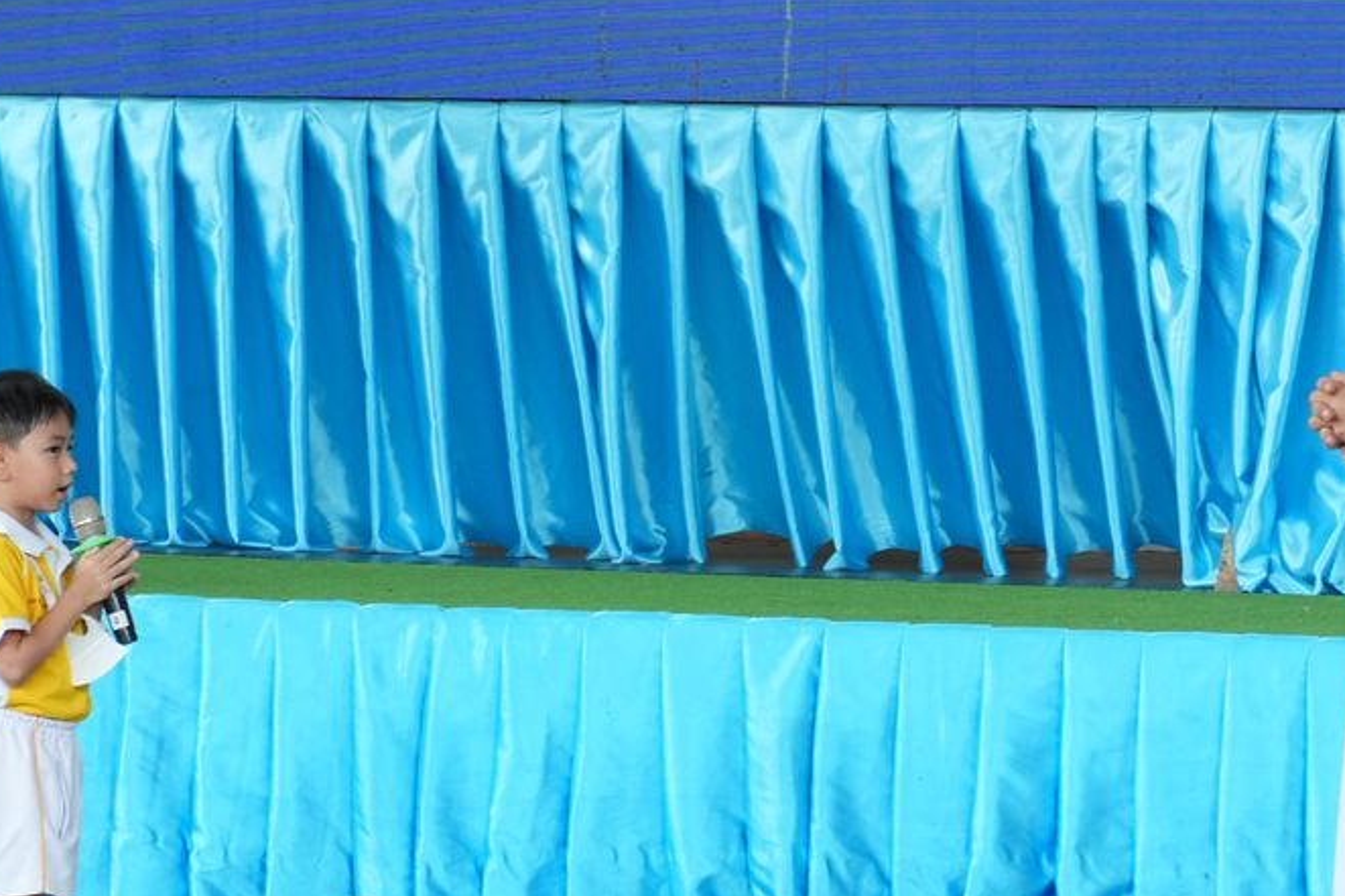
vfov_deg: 5.4
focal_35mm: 255
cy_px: 463
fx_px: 9524
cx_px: 885
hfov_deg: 8.1
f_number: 6.3
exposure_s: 1/160
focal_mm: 100
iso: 1250
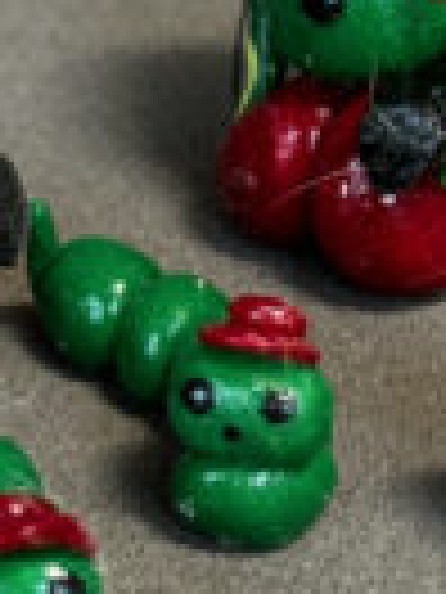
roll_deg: -4.0
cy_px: 234
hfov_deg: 10.2
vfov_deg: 13.6
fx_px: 2491
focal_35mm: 145
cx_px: 387
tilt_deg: -33.0
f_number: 1.78
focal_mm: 6.76
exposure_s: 1/150
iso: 80
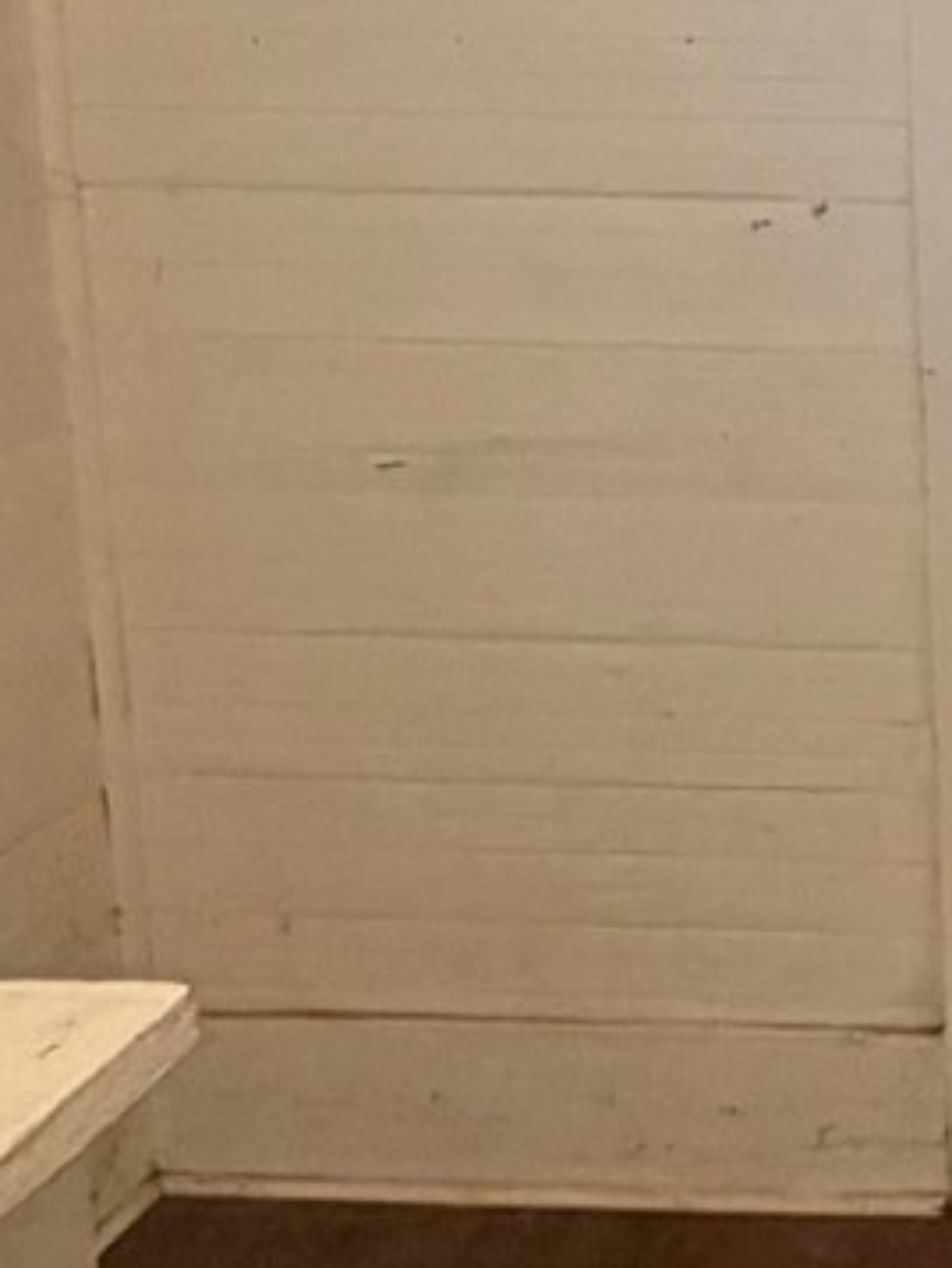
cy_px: 266
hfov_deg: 16.1
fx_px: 2930
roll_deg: -1.2
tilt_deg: -11.4
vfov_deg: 24.0
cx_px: 1610
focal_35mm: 80
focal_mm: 2.22
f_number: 2.2
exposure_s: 1/60
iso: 400
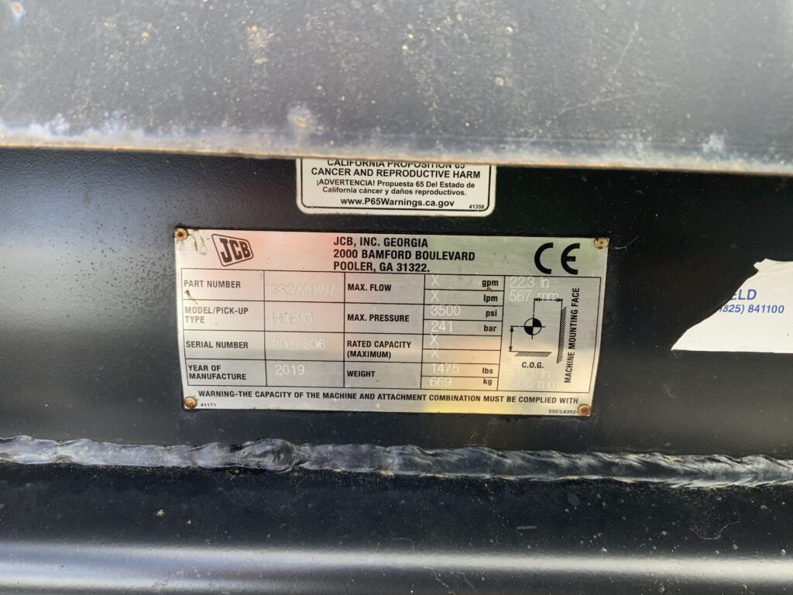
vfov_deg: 48.2
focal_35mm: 29
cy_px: 298
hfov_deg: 61.7
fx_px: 664
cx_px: 396
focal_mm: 3
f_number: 1.8
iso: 32
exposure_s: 1/122
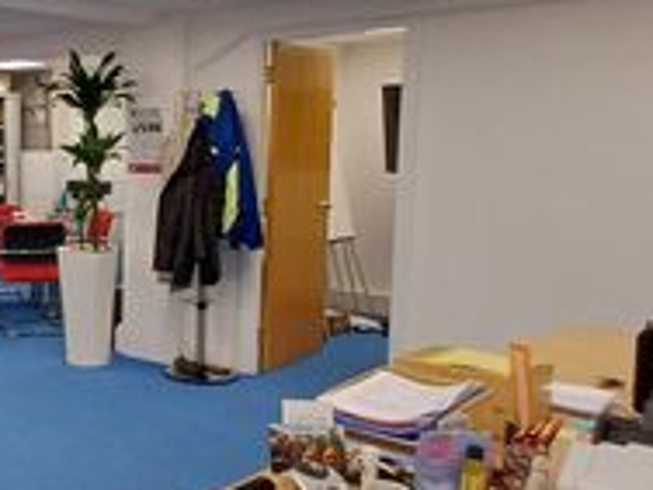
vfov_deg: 41.7
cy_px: 275
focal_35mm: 34
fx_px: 641
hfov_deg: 44.4
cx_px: -24
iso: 100
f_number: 2.2
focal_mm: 1.64
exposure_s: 1/50
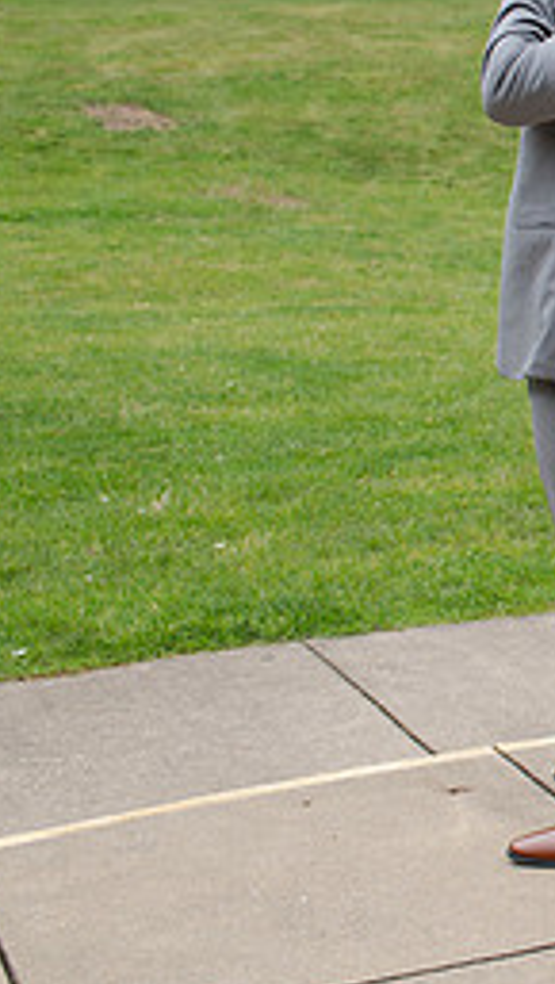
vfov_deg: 24.2
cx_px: 995
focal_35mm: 87
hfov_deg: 12.7
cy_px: 260
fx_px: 2271
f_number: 3.5
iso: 100
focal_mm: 35
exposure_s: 1/500
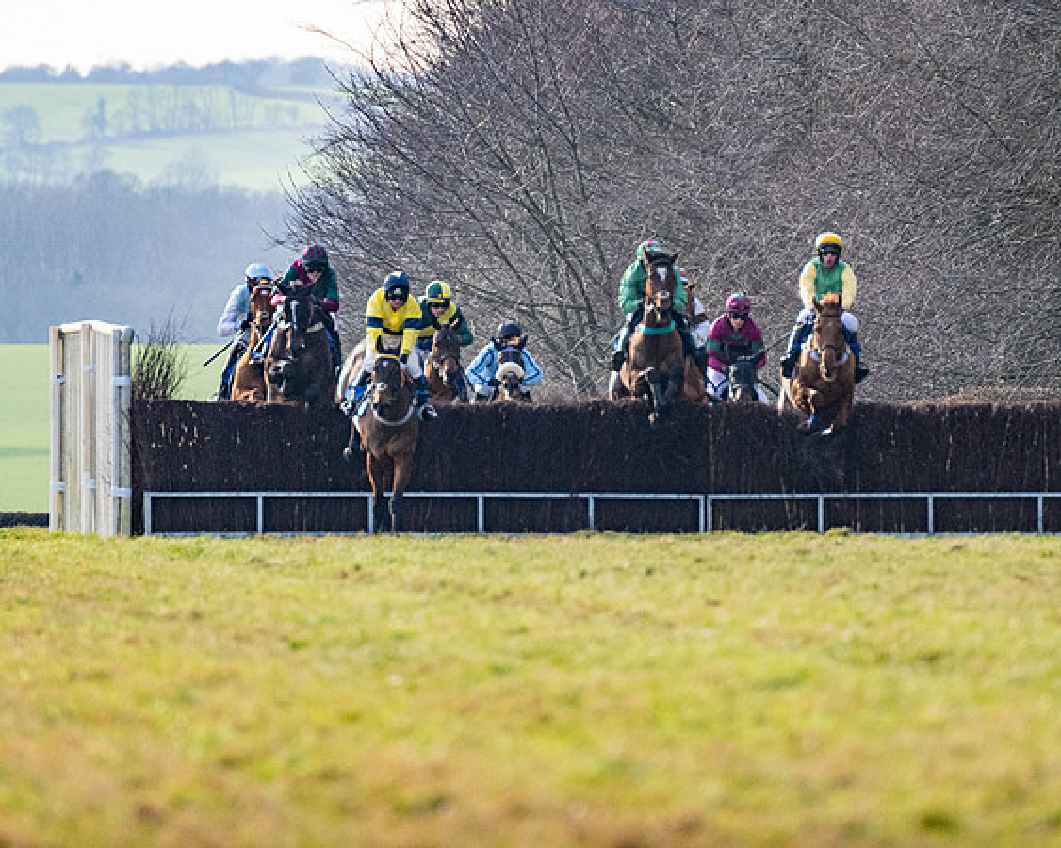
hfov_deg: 3.5
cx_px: 601
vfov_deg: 2.8
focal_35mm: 558
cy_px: 348
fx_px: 17526
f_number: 4
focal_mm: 280
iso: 800
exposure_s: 1/5000
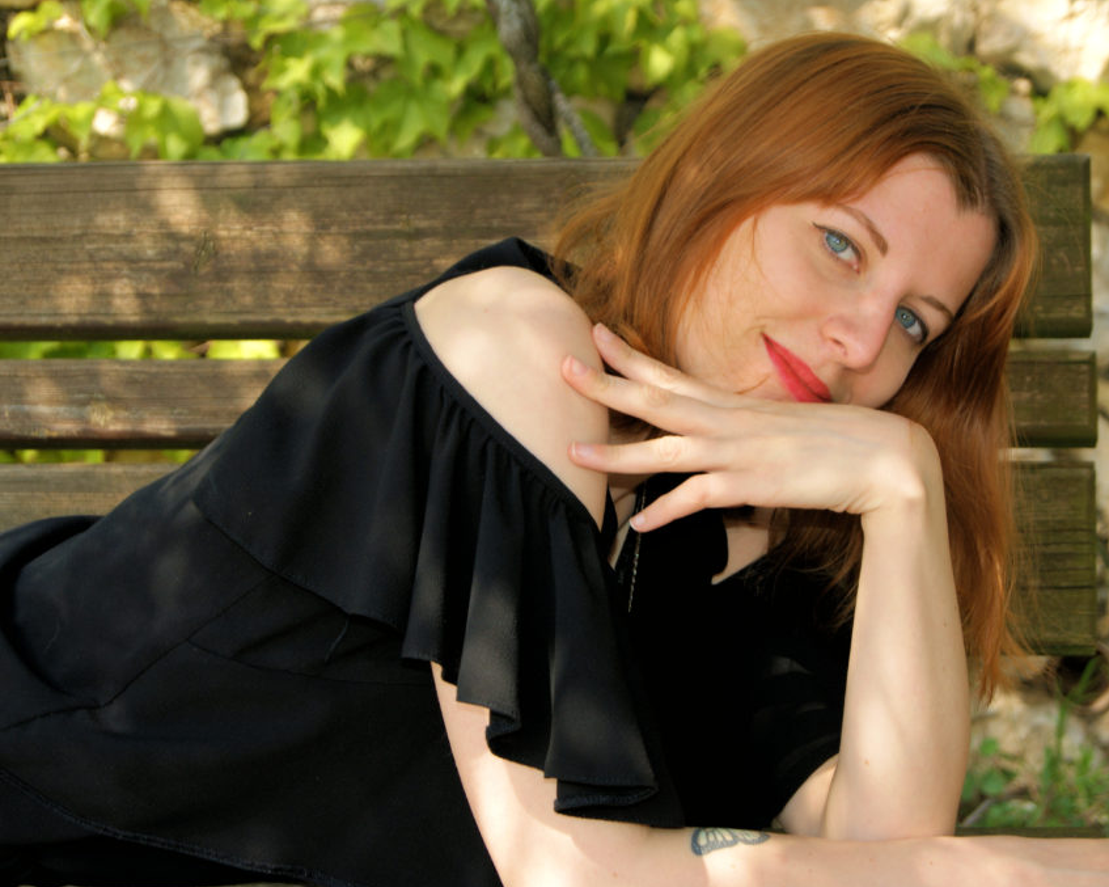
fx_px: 3070
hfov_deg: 20.5
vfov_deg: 16.4
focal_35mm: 94
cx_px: 618
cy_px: 445
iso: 100
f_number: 5.6
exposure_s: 1/100
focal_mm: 55
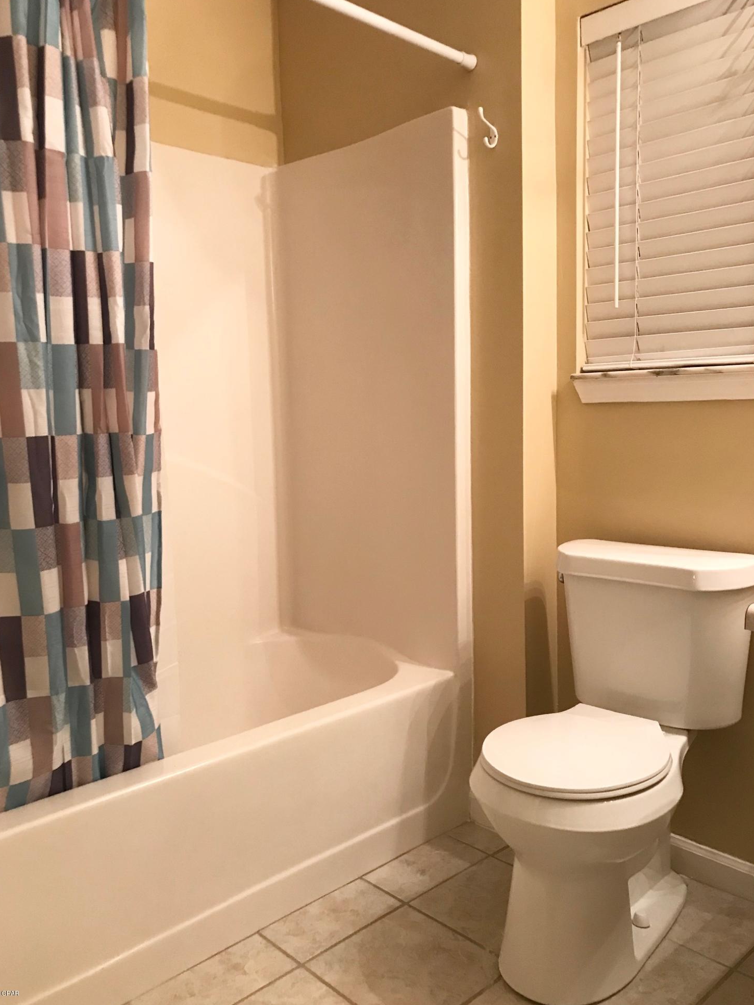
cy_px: 506
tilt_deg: -5.1
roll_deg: +1.5
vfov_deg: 61.7
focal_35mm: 29
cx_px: 368
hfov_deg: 48.2
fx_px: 842
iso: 50
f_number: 1.8
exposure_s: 1/15
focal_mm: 3.99
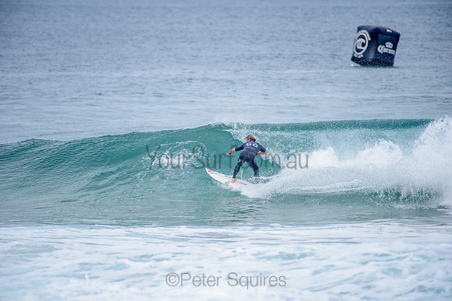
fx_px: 6279
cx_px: 226
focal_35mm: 500
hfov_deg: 4.1
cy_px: 150
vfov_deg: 2.8
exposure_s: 1/2000
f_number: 5.6
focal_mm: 500
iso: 320
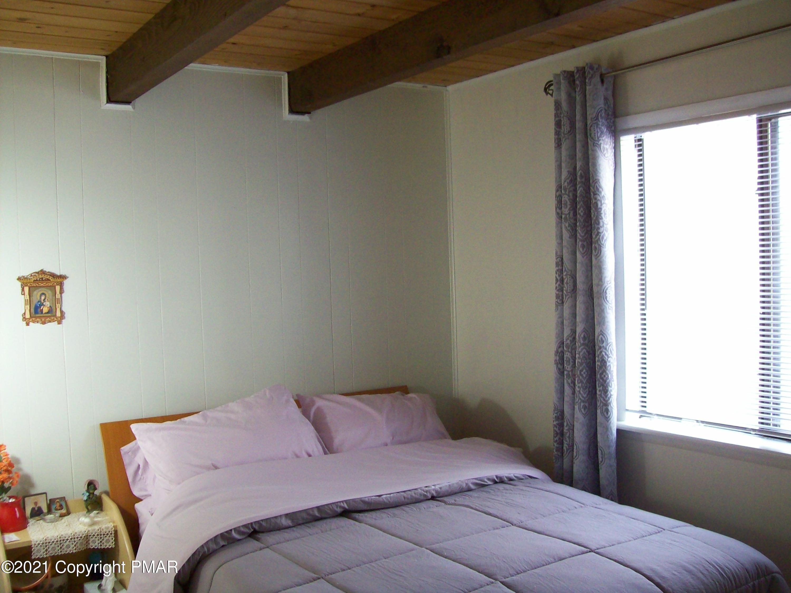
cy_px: 296
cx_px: 396
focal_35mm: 36
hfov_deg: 51.4
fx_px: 823
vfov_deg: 39.7
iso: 160
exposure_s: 1/21.3
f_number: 2.7
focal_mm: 6
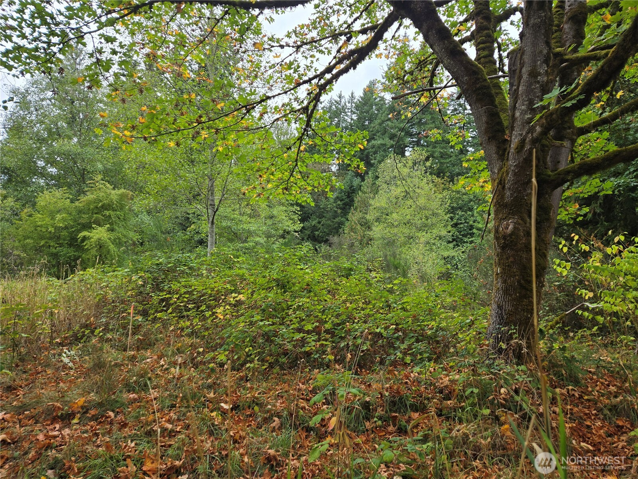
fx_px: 424
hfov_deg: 73.9
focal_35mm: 23
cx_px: 319
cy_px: 240
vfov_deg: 58.9
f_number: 1.8
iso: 50
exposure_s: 1/180
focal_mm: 5.4
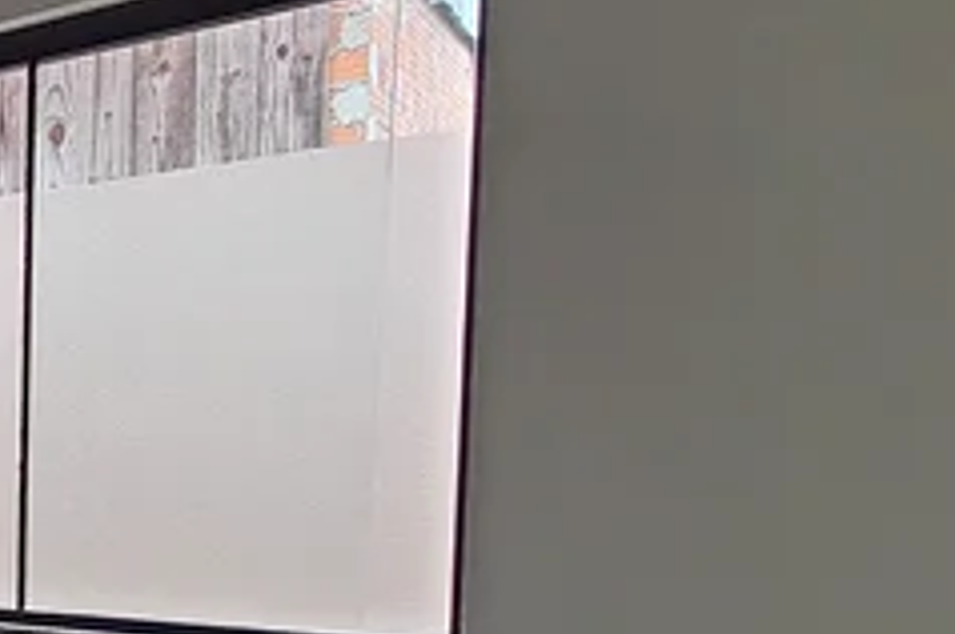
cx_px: -670
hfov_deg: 24.3
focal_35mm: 47
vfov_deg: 27.3
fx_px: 1245
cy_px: 600
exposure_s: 1/60
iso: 200
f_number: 2.2
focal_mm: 1.74
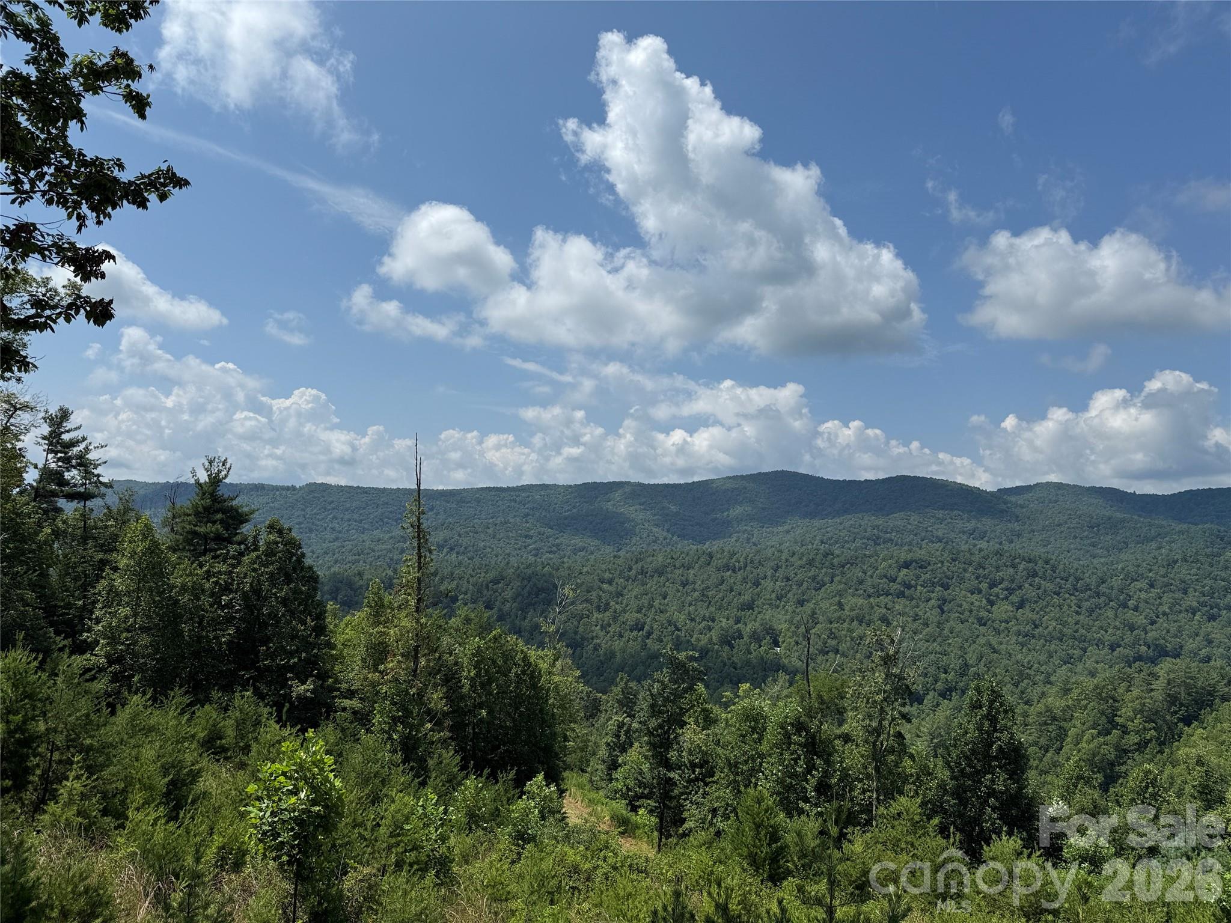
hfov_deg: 71.6
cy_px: 462
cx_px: 616
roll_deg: -2.0
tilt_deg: +5.6
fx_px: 853
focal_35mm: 24
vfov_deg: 56.8
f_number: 1.78
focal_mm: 6.76
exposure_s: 1/9091
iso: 80
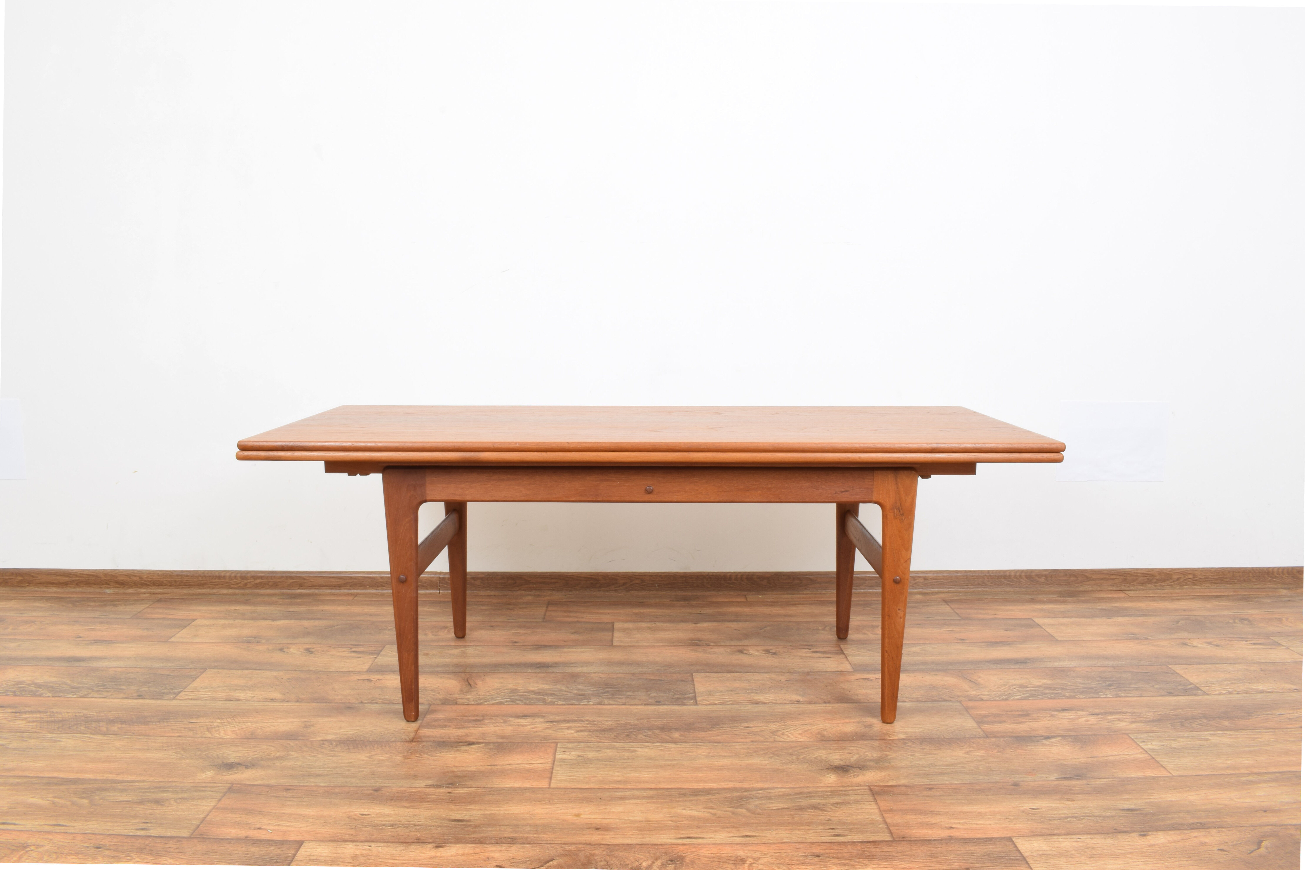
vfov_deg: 47.9
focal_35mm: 27
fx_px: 979
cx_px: 652
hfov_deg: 67.4
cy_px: 435
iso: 100
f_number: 22
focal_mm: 18
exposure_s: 5
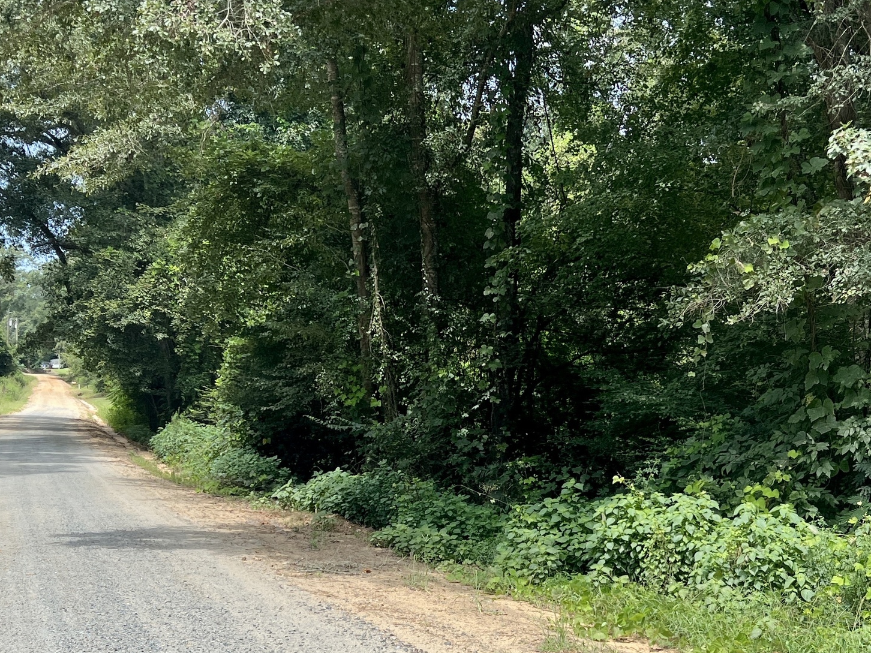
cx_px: 463
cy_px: 472
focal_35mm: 55
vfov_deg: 26.3
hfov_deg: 34.9
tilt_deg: -4.3
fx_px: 1384
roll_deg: -1.7
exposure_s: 1/2632
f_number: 1.5
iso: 50
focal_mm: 5.7
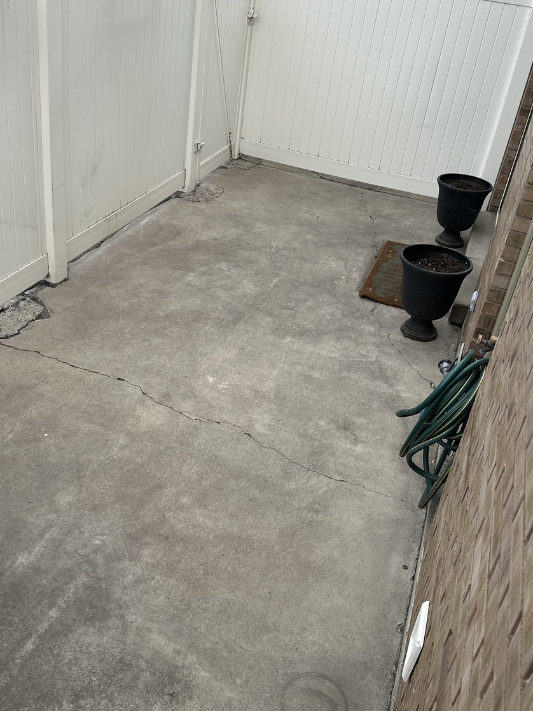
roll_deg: -9.1
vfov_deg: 55.2
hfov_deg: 43.0
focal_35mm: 33
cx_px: 273
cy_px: 315
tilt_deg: -30.5
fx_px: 677
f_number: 1.78
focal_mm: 6.86
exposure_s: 1/2525
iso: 80
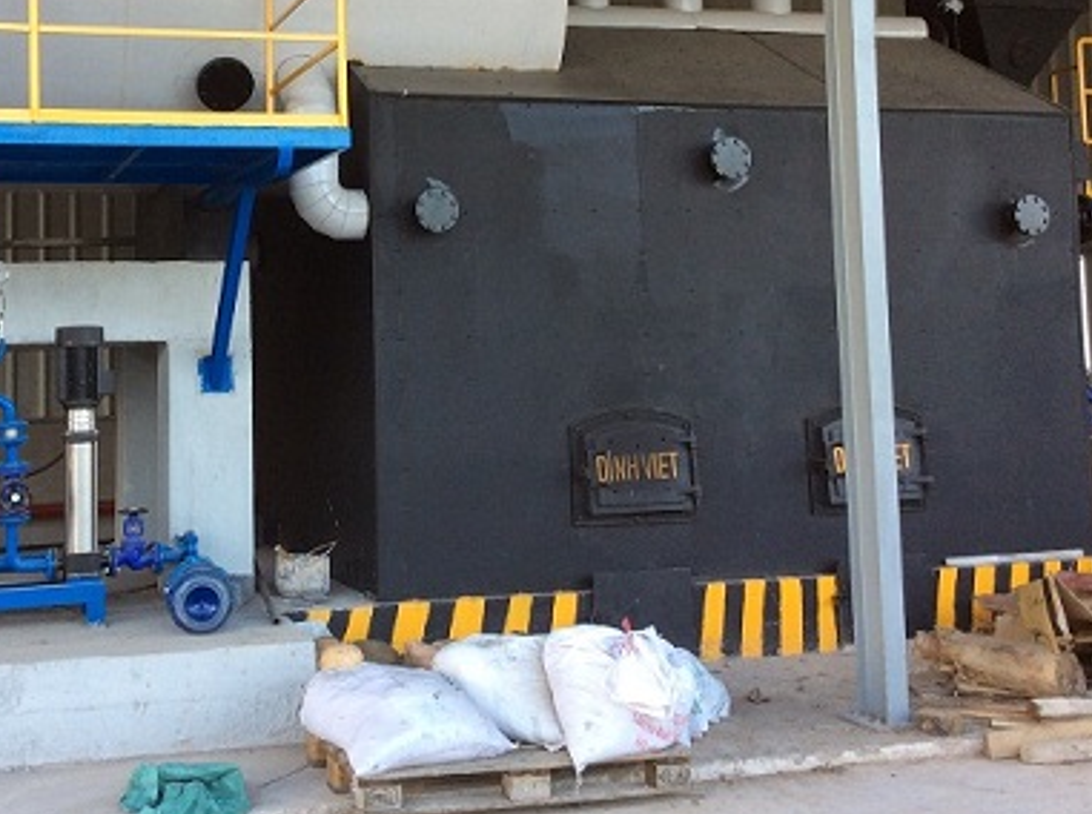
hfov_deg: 36.5
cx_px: 364
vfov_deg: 27.6
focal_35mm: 52
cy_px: 211
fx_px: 1637
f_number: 2.4
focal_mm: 3.3
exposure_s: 1/120
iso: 50
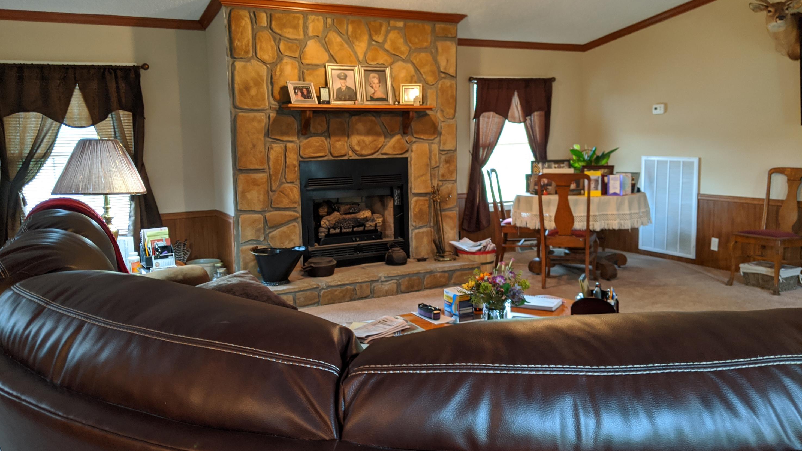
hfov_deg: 64.3
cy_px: 212
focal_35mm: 30
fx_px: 638
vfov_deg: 38.9
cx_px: 395
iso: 111
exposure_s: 1/24
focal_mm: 4.44
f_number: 1.8
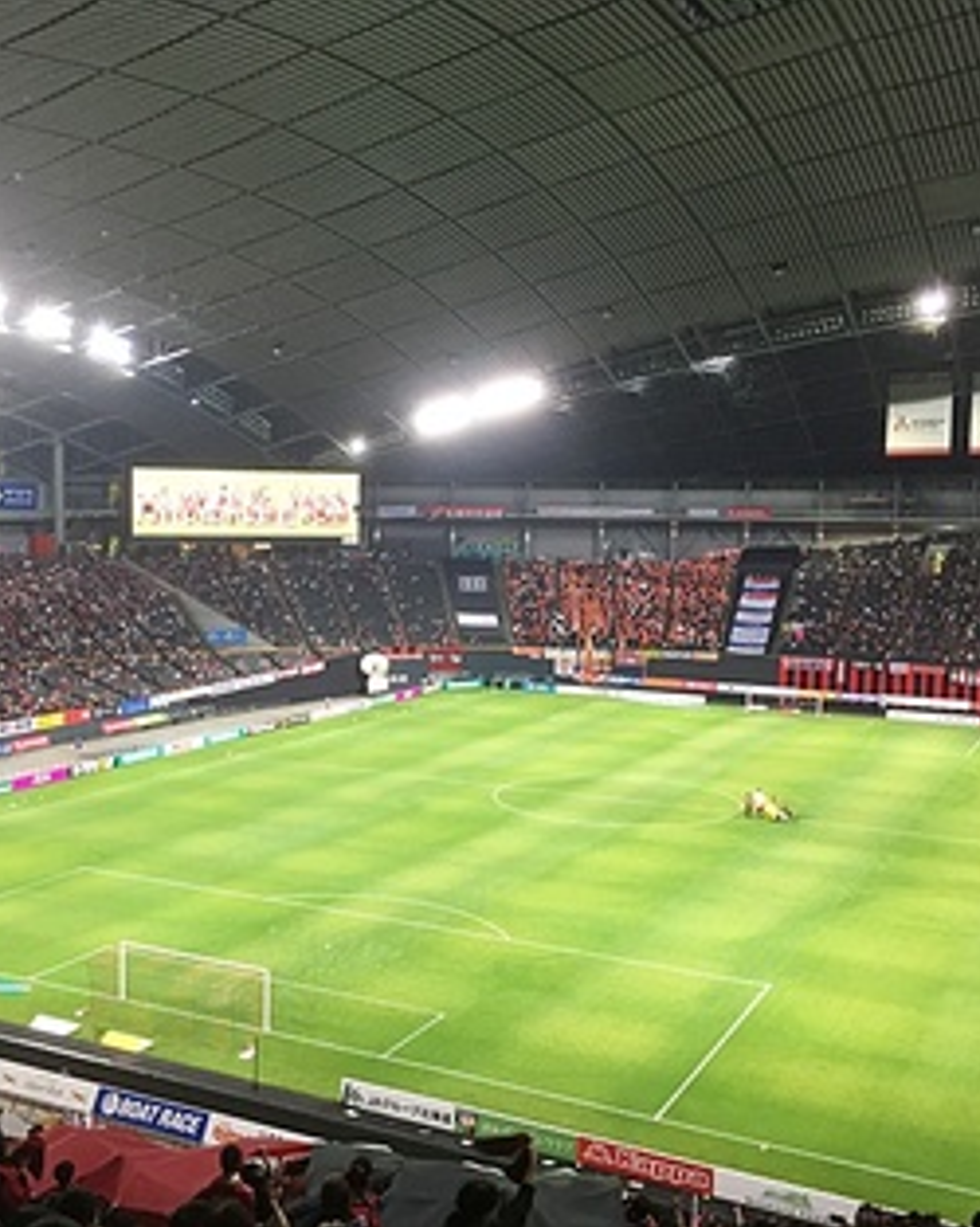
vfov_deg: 48.0
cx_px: 396
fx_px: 1379
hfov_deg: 39.0
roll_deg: -0.7
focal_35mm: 38
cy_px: 614
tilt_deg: -4.9
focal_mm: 4.15
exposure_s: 1/30
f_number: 2.2
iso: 80
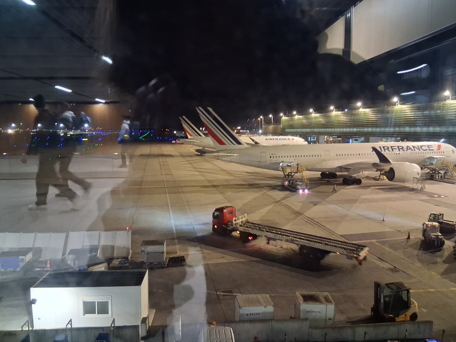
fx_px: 343
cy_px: 171
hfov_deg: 67.3
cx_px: 228
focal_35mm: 26
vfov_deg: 53.1
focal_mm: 3.98
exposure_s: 1/24
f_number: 1.8
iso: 1000
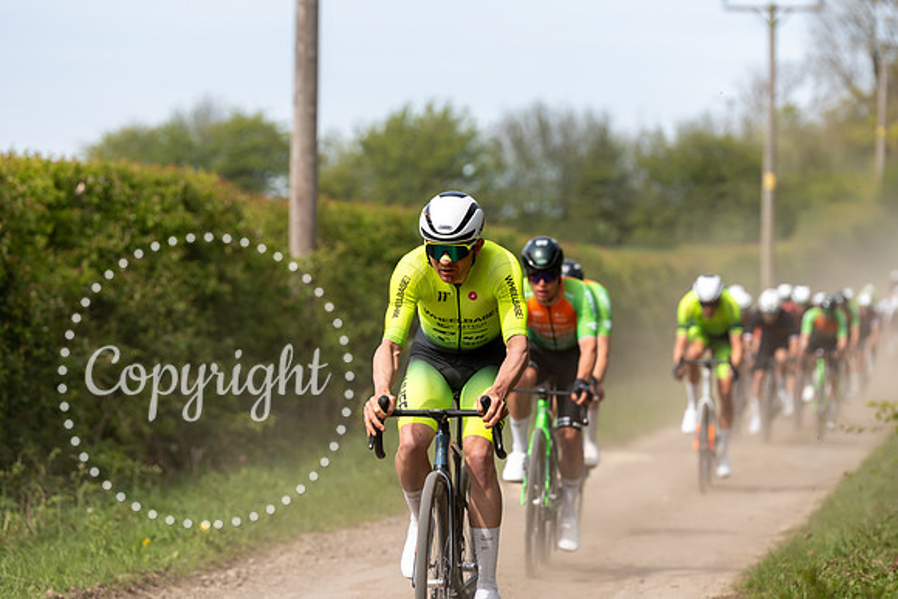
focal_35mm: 185
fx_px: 4616
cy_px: 300
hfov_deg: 11.1
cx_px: 449
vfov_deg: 7.4
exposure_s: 1/1000
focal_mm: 185
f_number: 5
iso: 200
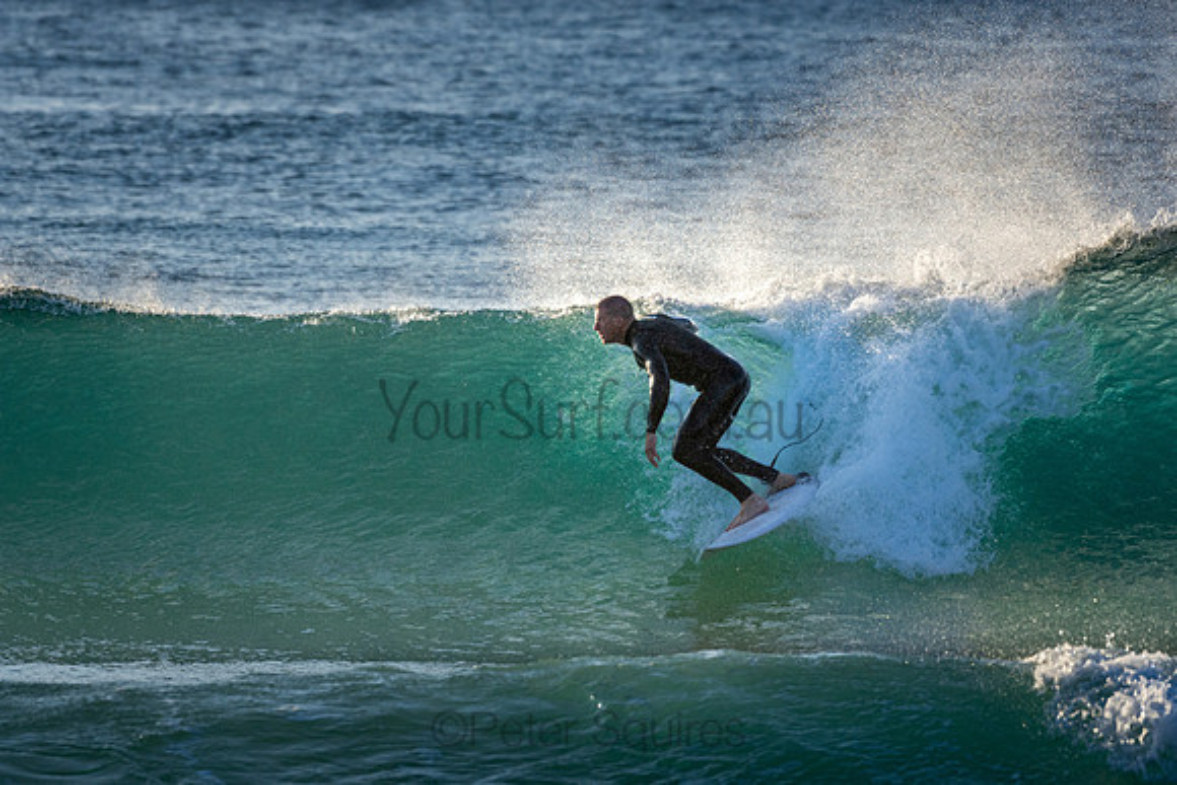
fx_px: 17658
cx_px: 588
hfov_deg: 3.8
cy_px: 392
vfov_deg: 2.5
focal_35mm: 540
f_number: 5.6
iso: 560
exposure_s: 1/2000
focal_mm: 360
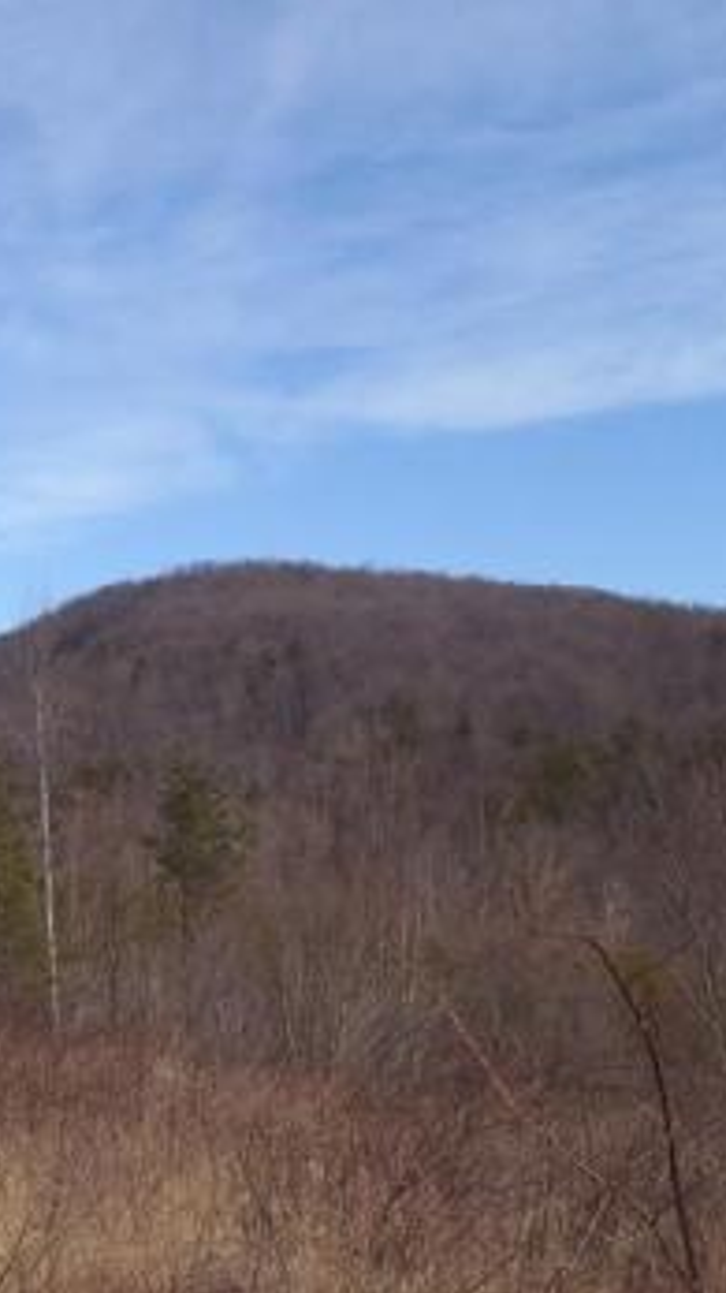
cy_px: 682
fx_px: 1747
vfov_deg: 40.6
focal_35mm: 51
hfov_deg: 20.6
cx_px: -313
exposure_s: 1/500
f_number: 4.5
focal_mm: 5
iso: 80
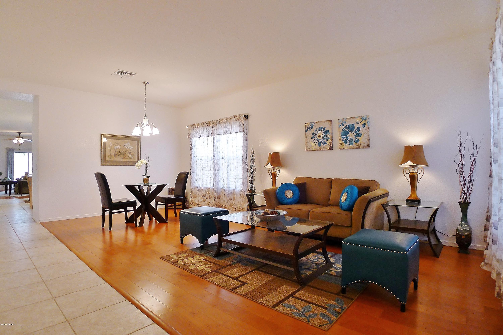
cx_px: 252
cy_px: 168
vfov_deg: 53.2
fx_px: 335
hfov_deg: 73.7
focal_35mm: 24
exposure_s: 1/60
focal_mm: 5.1
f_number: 2
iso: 125
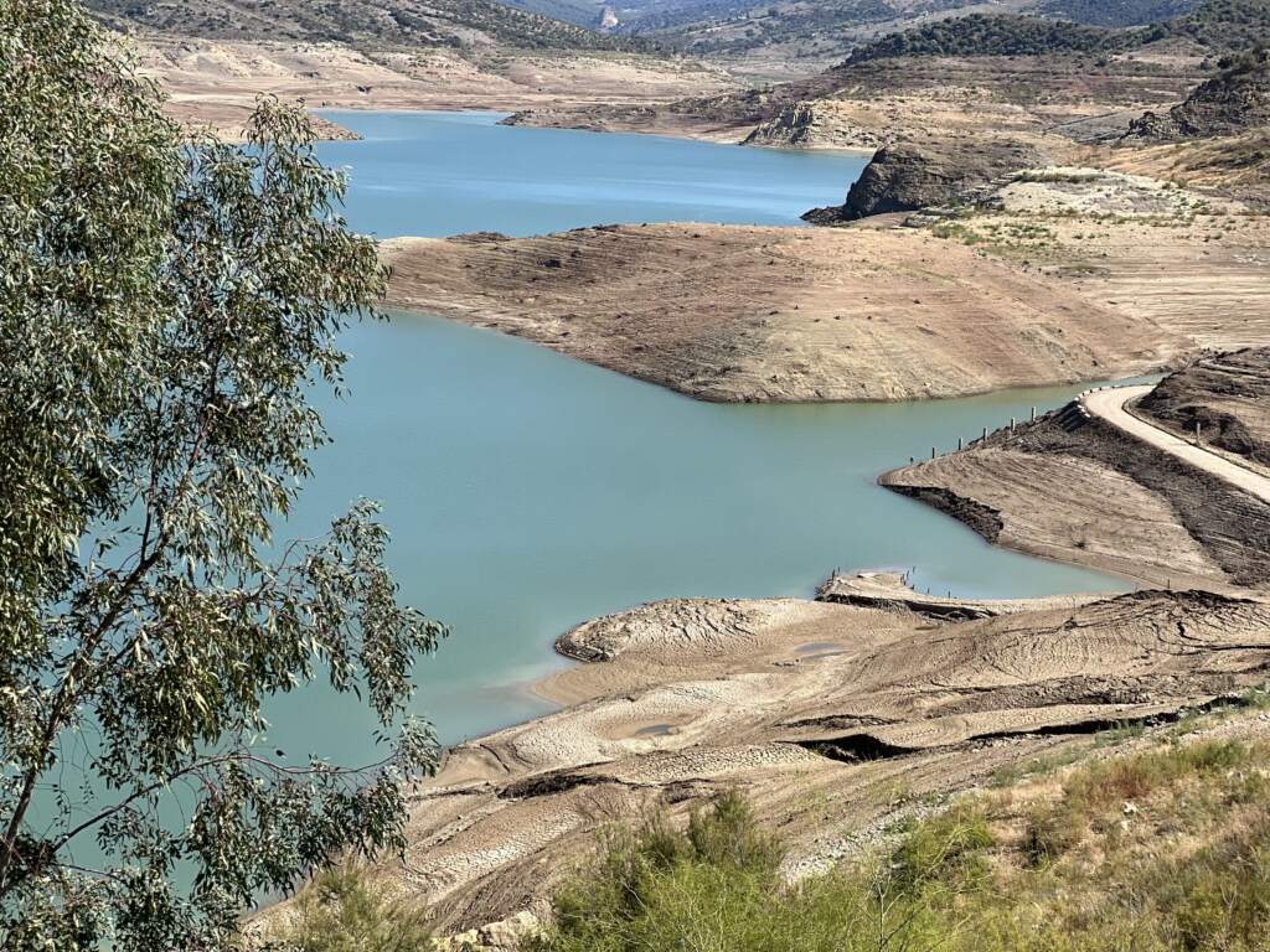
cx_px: 635
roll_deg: -2.3
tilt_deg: -8.2
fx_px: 2825
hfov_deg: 25.3
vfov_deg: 19.1
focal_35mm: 77
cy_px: 476
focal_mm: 9
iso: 32
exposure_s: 1/595
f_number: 2.8
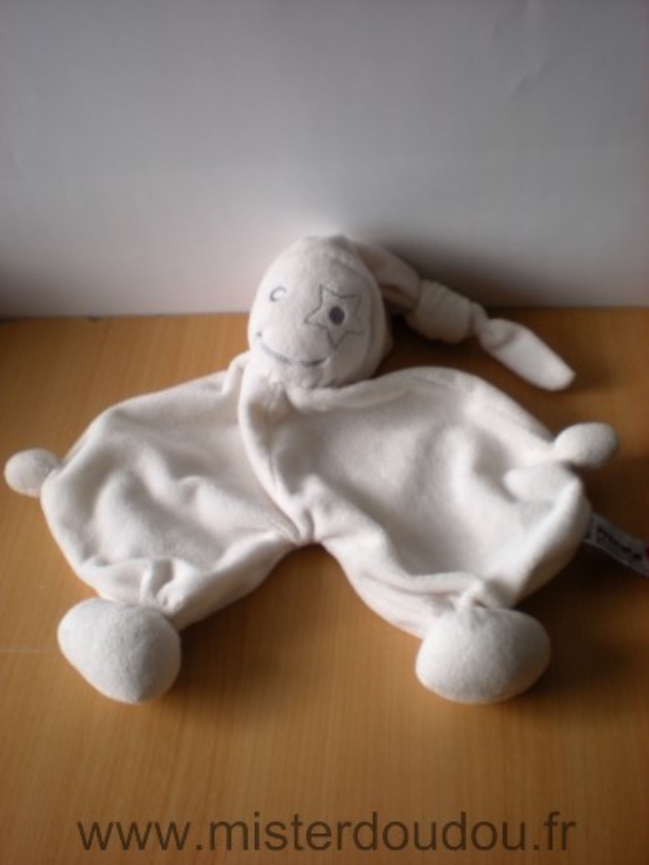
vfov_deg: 49.0
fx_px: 950
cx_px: 324
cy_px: 432
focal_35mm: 38
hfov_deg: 37.7
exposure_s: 1/59.8
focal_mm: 6.3
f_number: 3.1
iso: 104
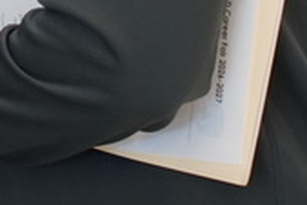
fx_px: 3670
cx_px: -512
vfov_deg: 3.2
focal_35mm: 430
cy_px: -141
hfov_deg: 4.6
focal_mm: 71
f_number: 4
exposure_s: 1/160
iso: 2000
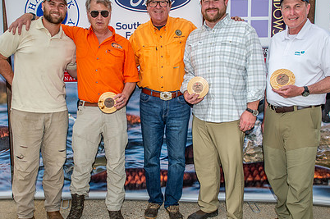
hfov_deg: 49.6
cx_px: 152
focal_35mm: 39
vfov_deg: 34.1
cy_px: 116
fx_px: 357
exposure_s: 1/200
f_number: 6.3
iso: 160
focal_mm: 27
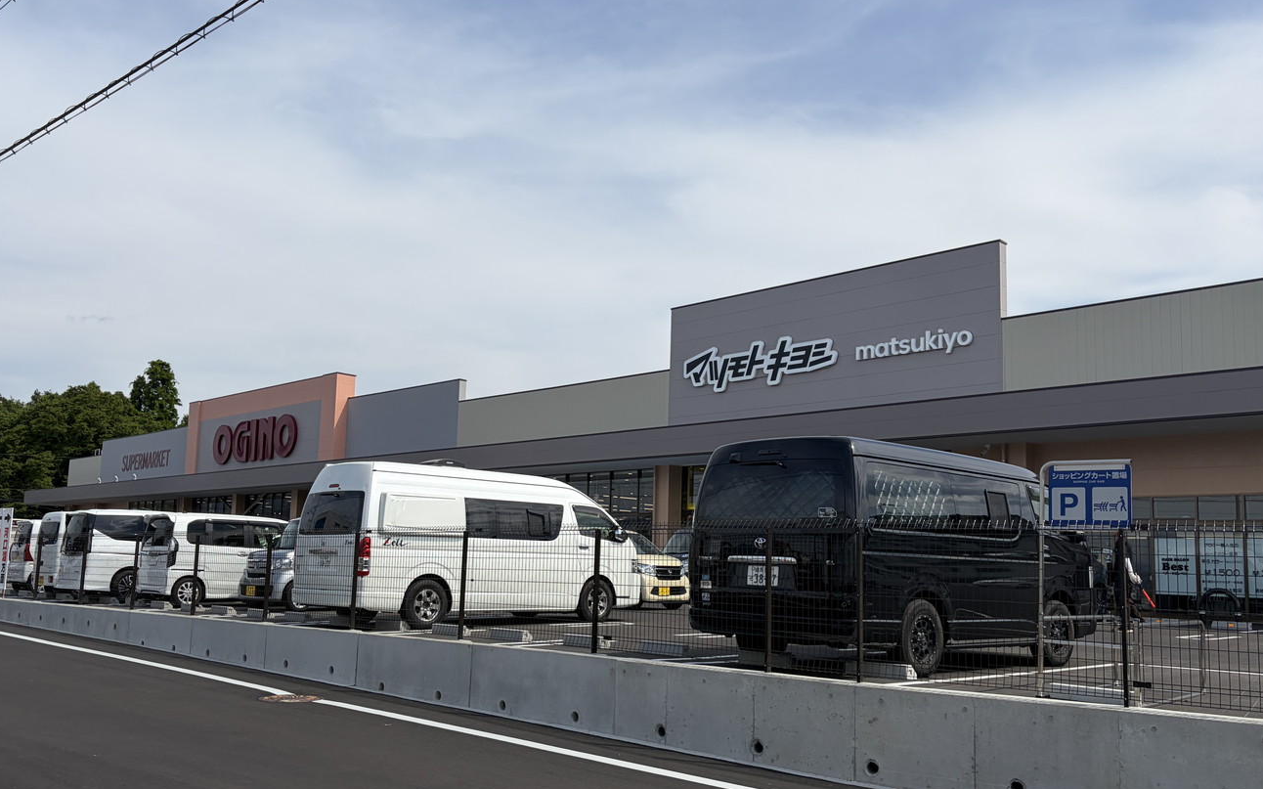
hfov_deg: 59.6
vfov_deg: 39.4
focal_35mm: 32
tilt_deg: +8.1
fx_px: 1101
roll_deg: -1.0
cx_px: 602
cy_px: 429
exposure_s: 1/4950
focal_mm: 5.96
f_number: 1.6
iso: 50
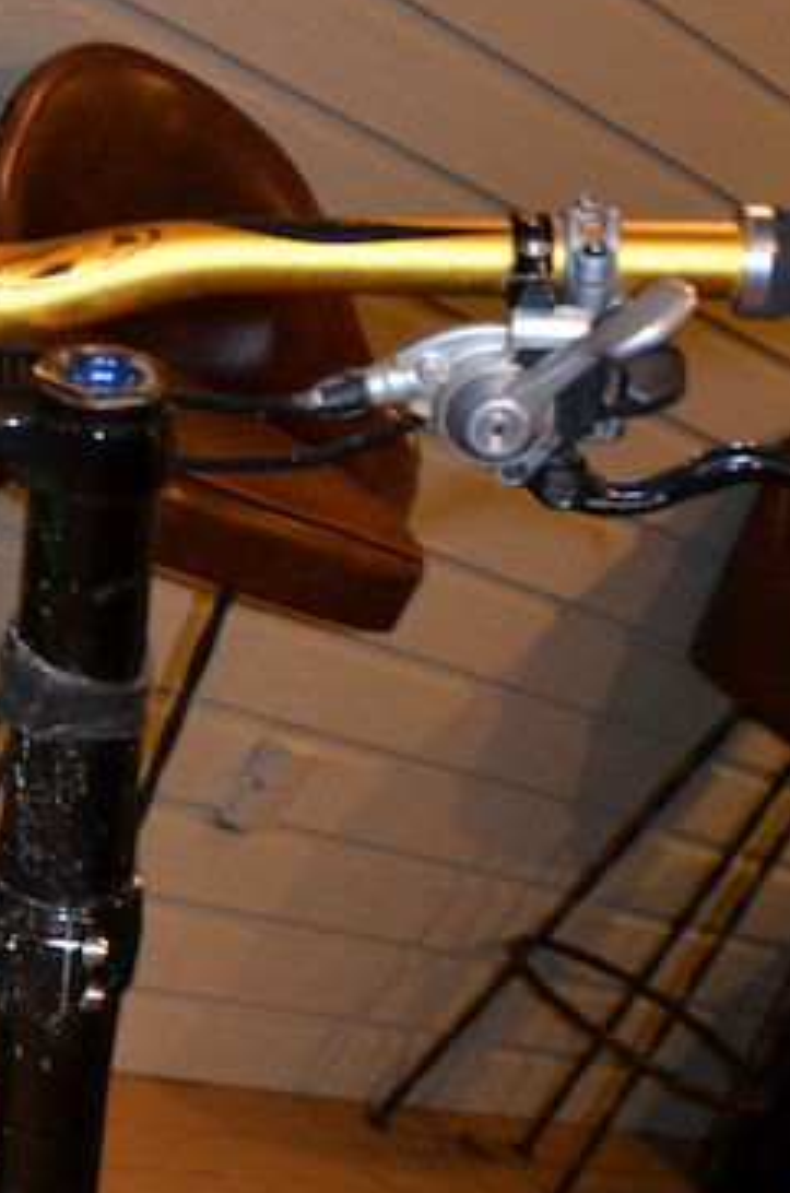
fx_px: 2513
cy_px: 960
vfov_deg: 26.2
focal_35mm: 76
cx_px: -170
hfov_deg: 17.0
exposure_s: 1/60
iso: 800
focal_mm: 18
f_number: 3.5
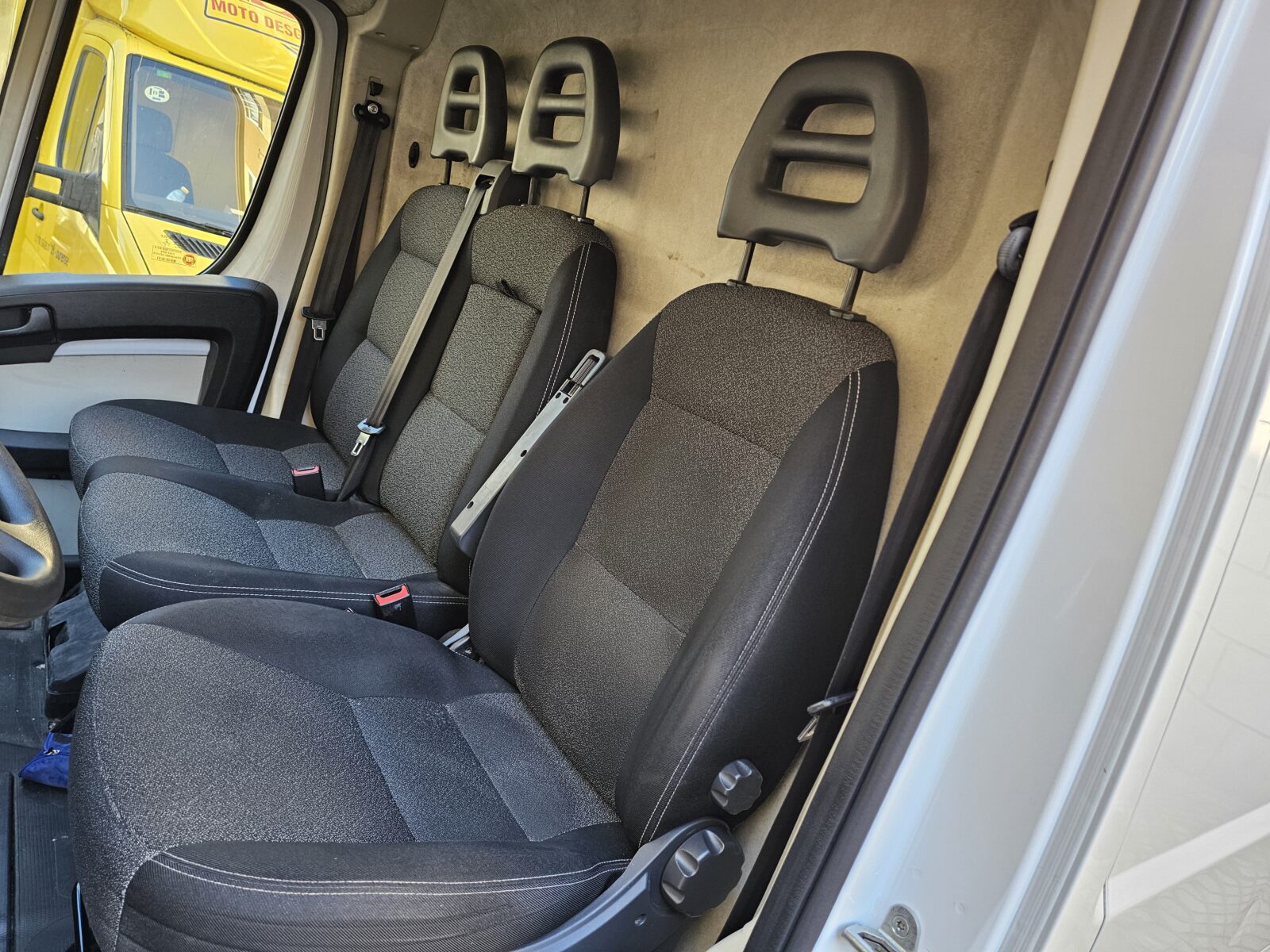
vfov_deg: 58.9
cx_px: 635
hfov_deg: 73.9
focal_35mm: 23
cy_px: 476
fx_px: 844
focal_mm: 6.3
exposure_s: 1/180
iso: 160
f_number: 1.7
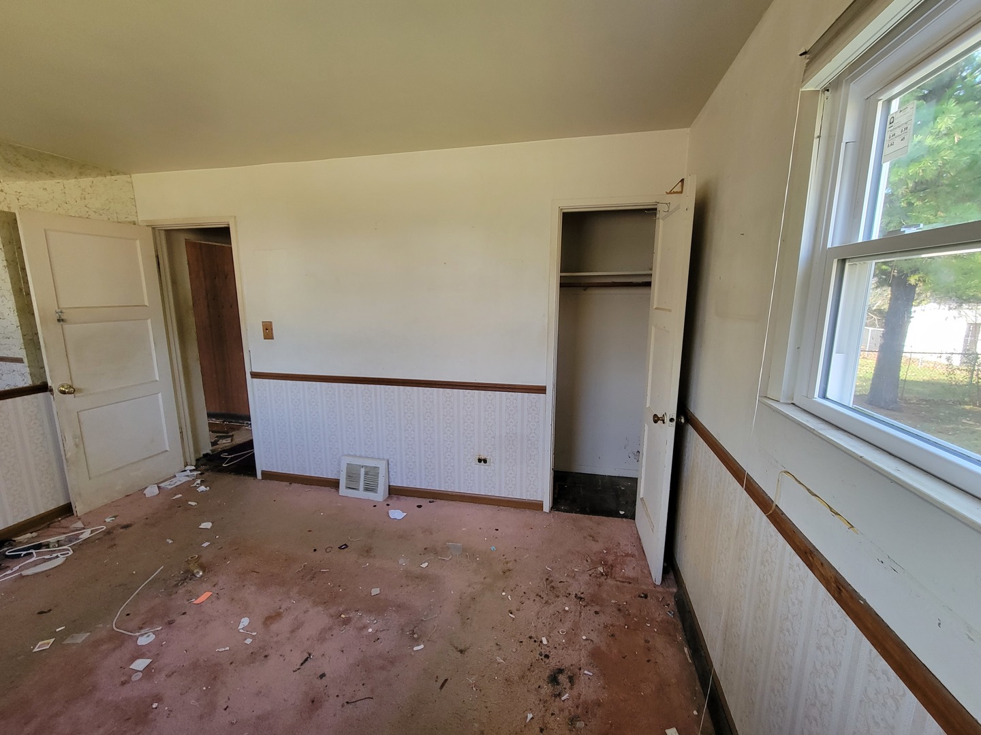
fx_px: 368
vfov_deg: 89.9
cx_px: 490
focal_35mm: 13
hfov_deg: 106.2
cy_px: 368
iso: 200
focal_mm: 2.2
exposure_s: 1/60
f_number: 2.2
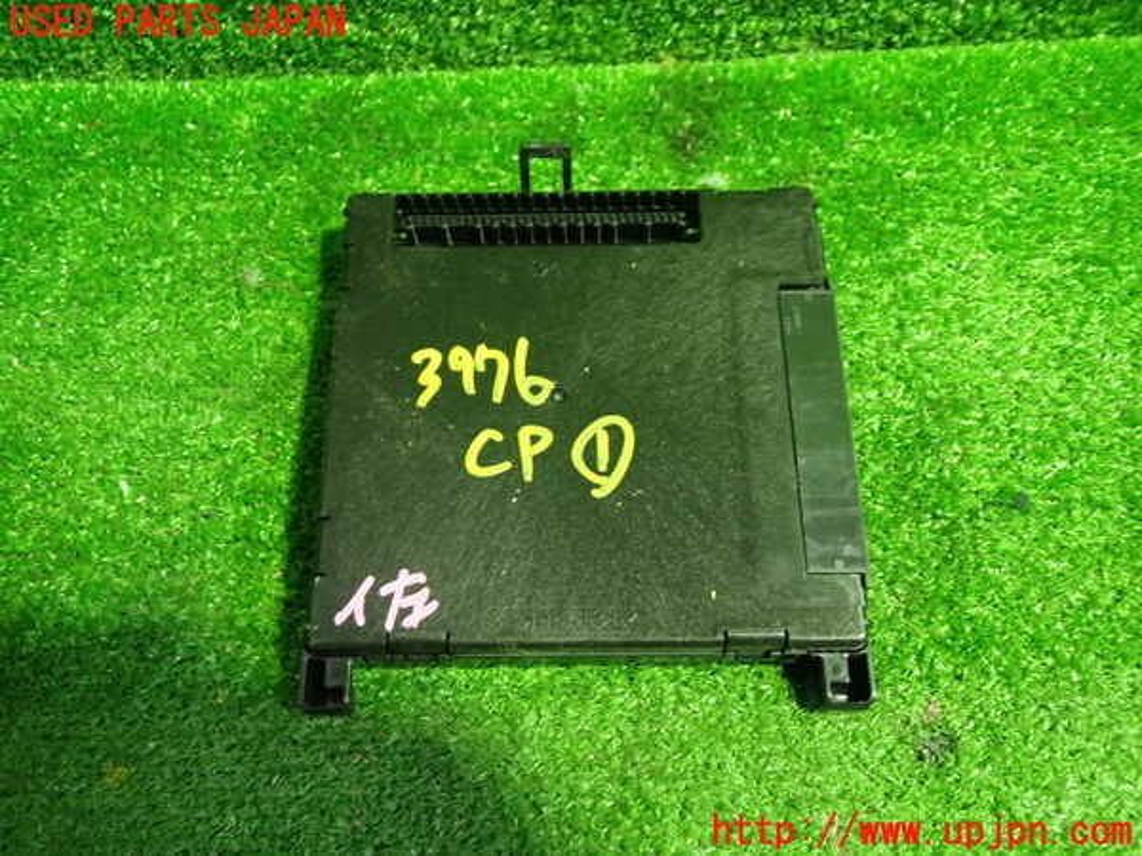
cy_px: 428
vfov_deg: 46.8
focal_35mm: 30
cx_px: 571
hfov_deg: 60.0
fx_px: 990
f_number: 2.3
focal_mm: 5.4
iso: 500
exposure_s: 1/30
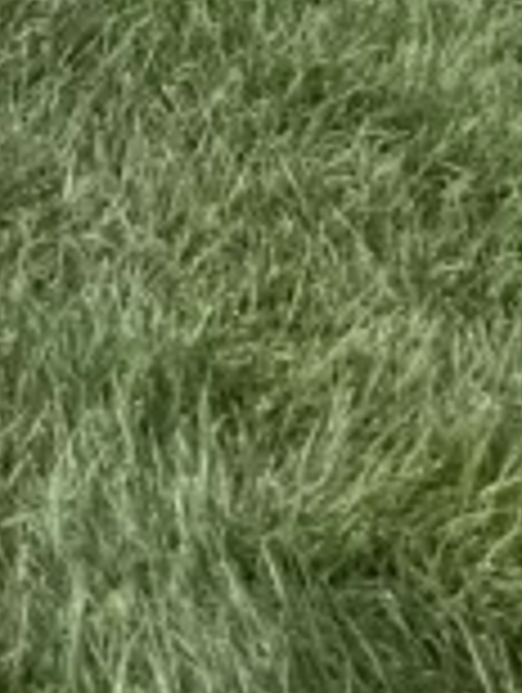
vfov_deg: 7.8
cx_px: -495
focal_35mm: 187
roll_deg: +4.8
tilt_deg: +19.0
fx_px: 3750
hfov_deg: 7.7
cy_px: -1894
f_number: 1.78
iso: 80
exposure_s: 1/2525
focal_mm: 6.76
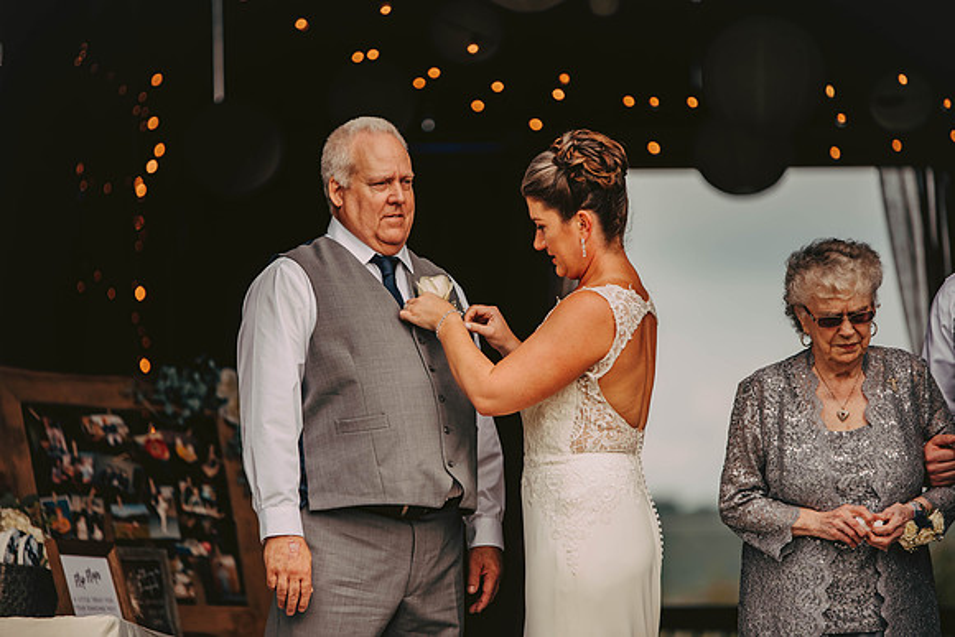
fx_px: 5307
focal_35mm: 200
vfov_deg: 6.9
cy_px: 318
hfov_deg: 10.3
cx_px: 478
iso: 320
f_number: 2.8
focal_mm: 200
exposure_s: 1/4000
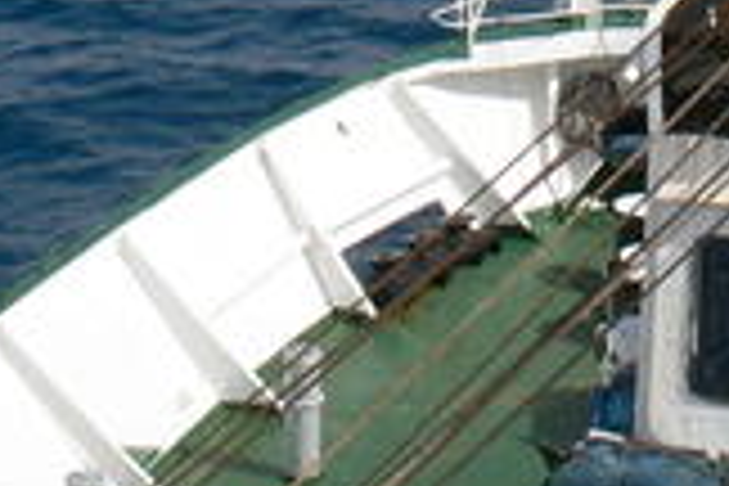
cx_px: 590
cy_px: -513
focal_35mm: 180
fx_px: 3645
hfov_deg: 11.4
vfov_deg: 7.3
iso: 80
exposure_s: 1/400
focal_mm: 7.4
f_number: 7.1
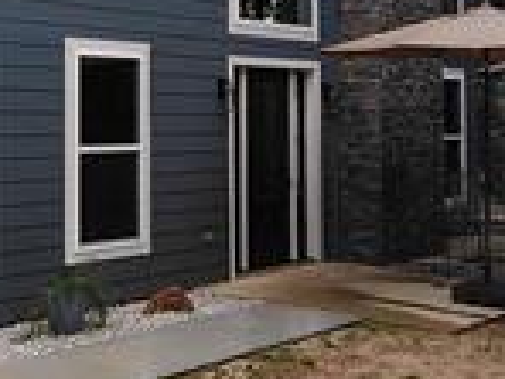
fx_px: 1007
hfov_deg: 27.1
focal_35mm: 69
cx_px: 48
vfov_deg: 21.0
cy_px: 58
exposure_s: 1/280
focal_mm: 2.13
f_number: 2.2
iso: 100
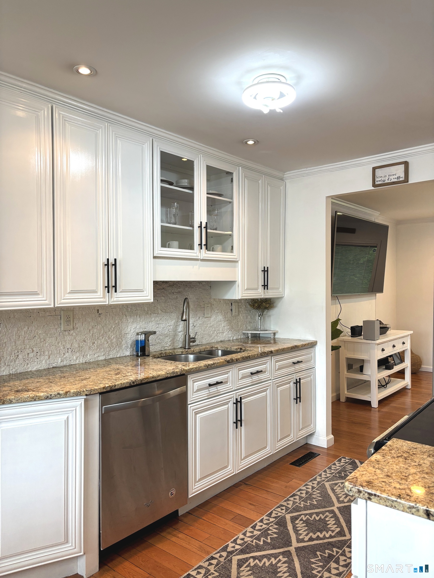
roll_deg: +0.4
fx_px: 435
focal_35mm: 26
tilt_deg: +0.4
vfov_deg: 67.3
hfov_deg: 53.1
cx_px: 217
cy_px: 289
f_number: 1.6
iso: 100
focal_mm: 5.96
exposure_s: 1/120
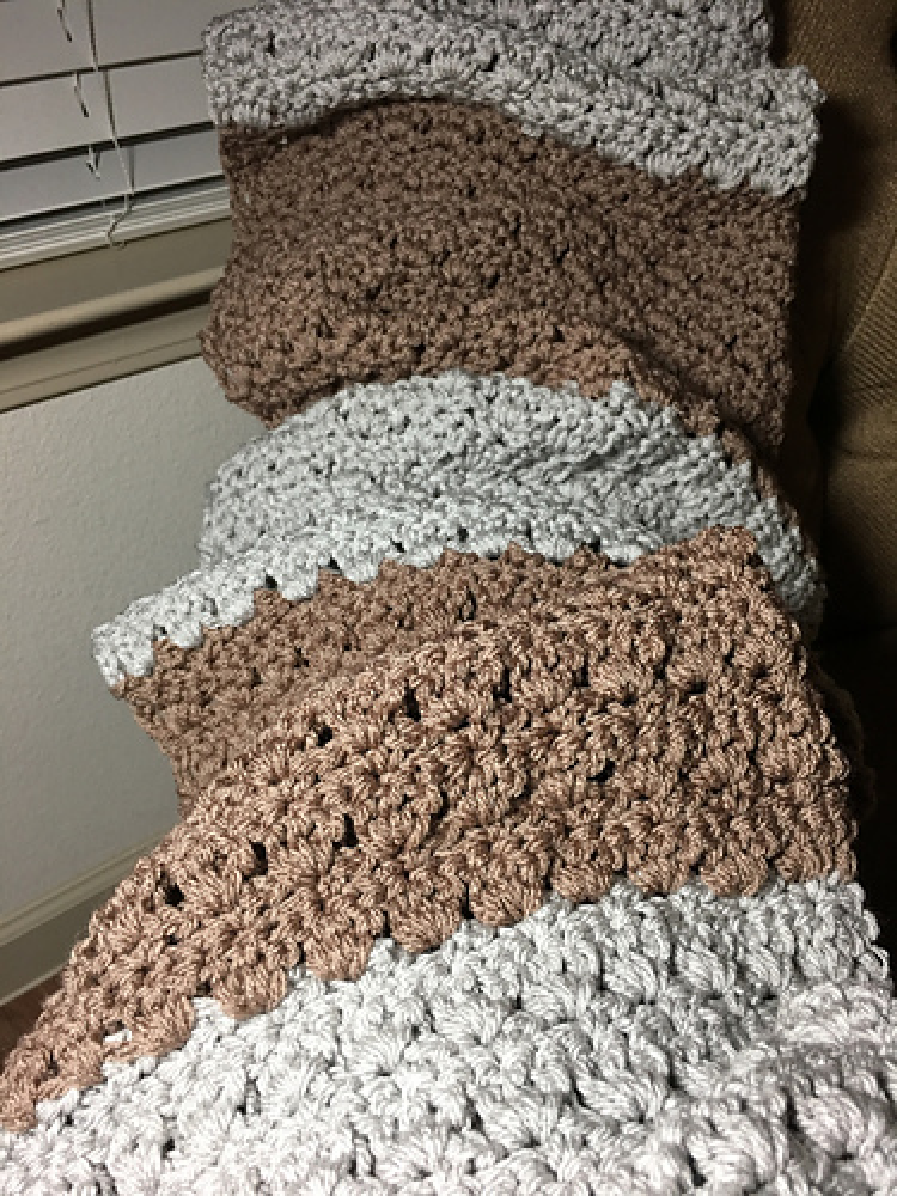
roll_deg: -0.2
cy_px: 598
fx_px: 1002
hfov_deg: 48.2
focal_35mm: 29
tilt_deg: -37.3
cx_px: 448
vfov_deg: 61.7
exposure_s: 1/17
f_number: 2.2
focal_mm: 4.15
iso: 64
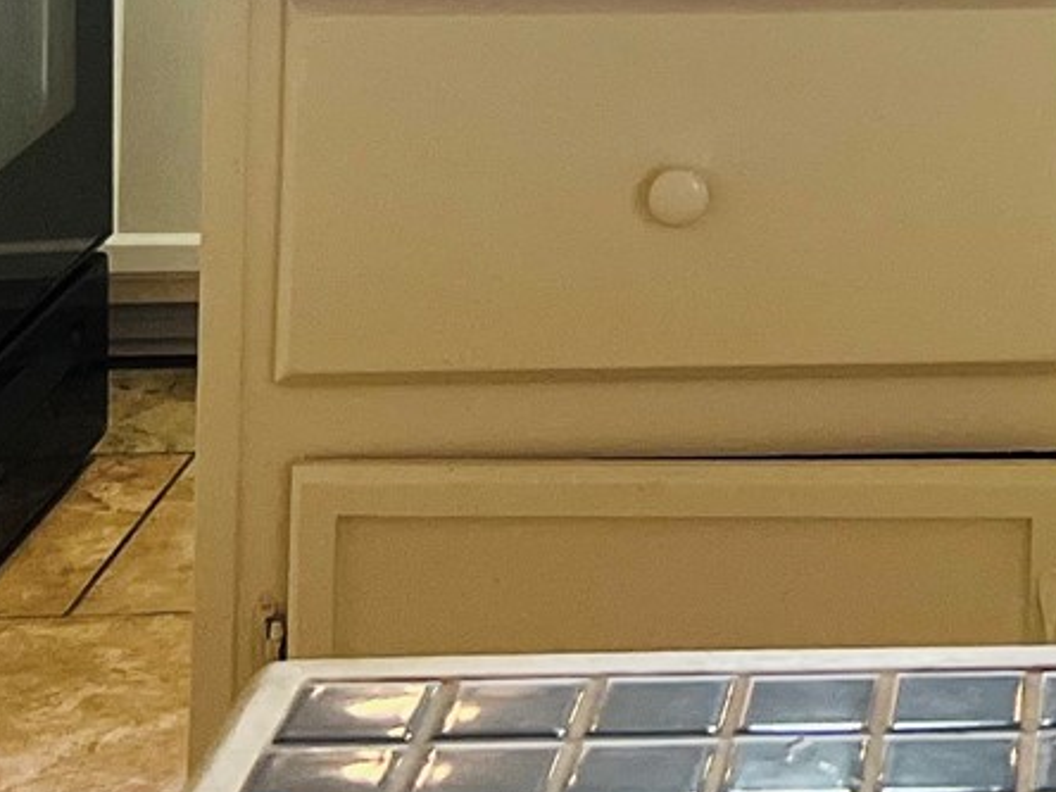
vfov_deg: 10.9
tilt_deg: +1.4
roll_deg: -0.3
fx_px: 3661
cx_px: 1470
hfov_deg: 15.4
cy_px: -928
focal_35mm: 120
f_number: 1.5
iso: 125
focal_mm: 5.7
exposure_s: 1/120
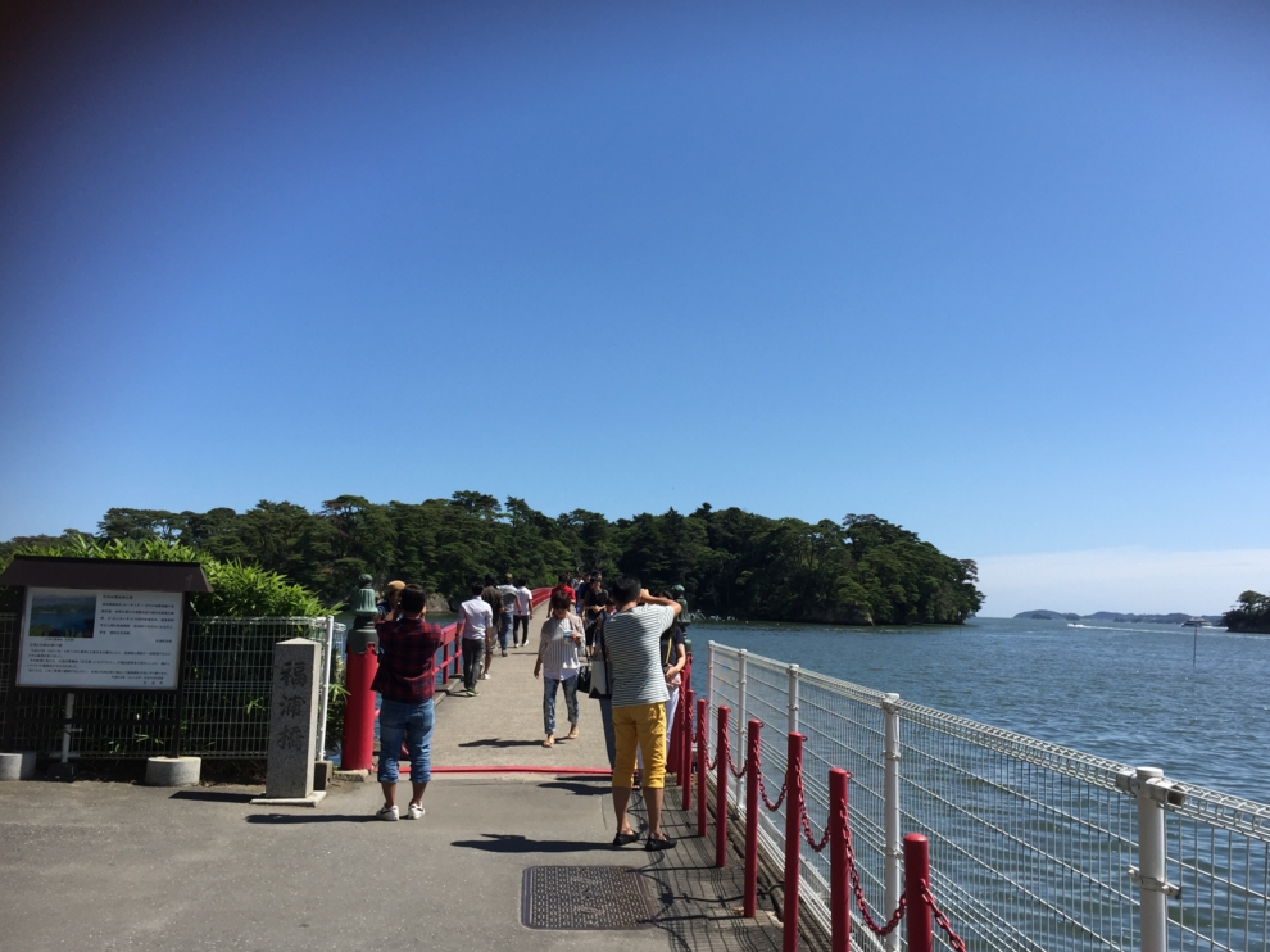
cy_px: 490
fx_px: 1100
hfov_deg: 60.0
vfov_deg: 46.8
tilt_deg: +5.3
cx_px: 649
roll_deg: -2.1
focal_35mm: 30
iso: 32
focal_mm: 4.15
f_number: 2.2
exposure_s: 1/2198
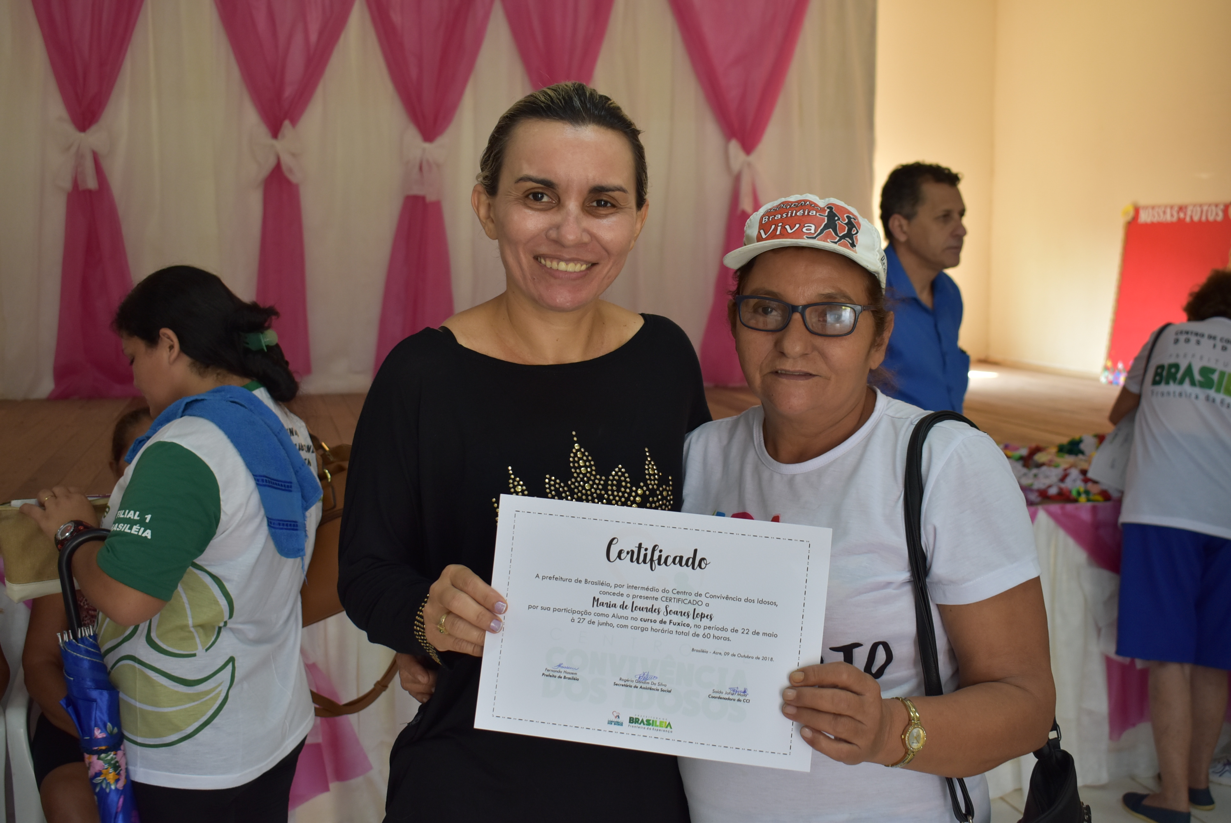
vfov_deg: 34.3
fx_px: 1335
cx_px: 616
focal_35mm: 39
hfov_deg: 49.5
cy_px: 412
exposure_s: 1/80
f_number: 4.5
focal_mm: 26
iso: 400
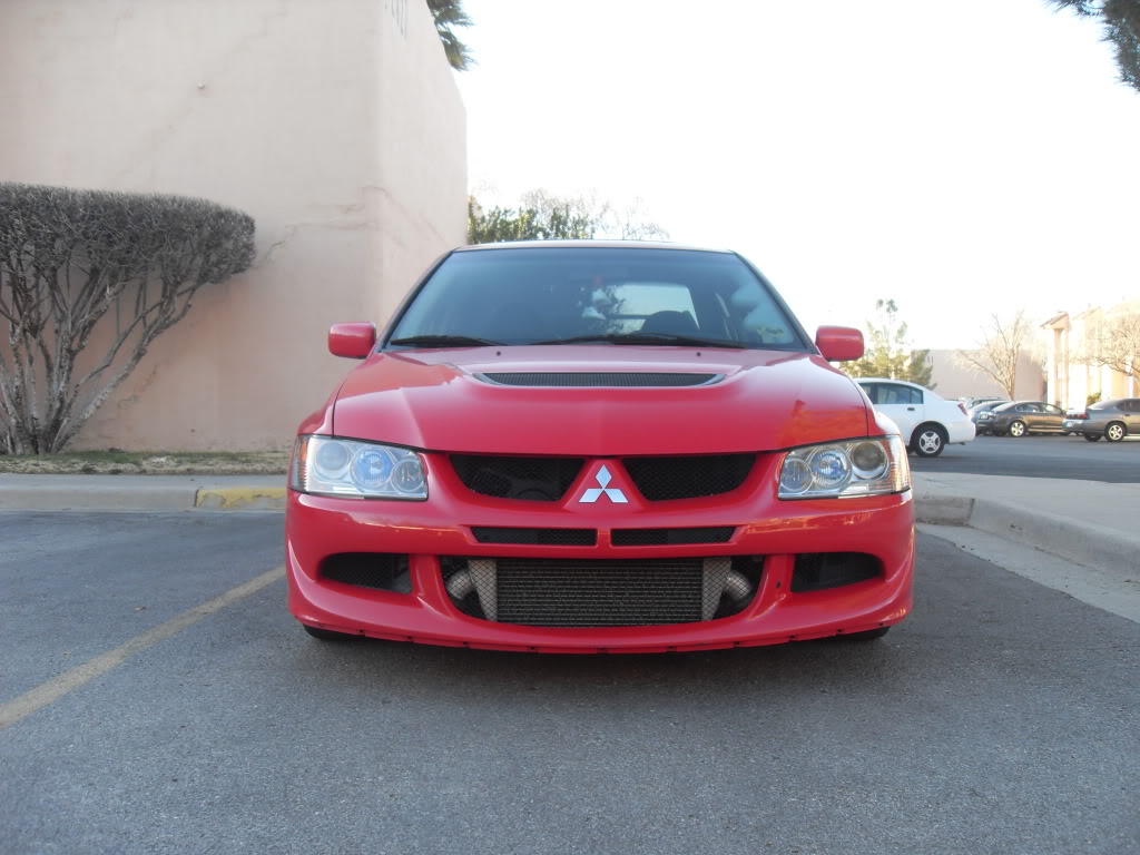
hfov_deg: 54.0
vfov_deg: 41.8
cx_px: 570
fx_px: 1120
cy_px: 428
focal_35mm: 34
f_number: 2.8
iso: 80
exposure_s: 1/180
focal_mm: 6.3
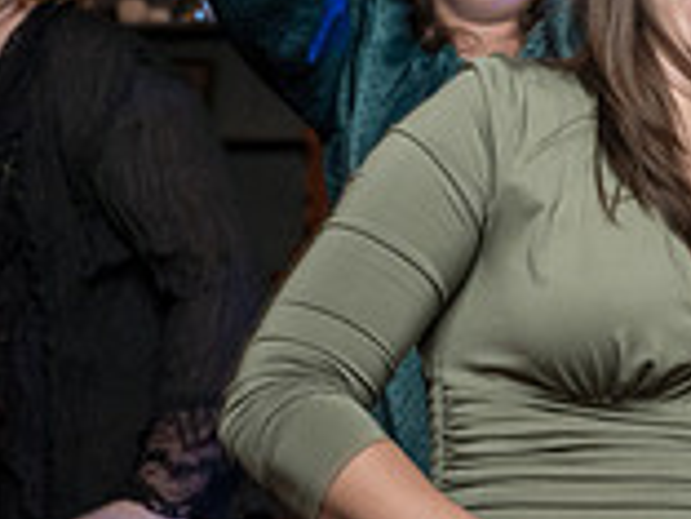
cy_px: 307
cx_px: 1071
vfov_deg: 14.5
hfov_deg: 17.2
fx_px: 2036
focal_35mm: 102
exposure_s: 1/100
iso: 2000
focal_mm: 25
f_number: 4
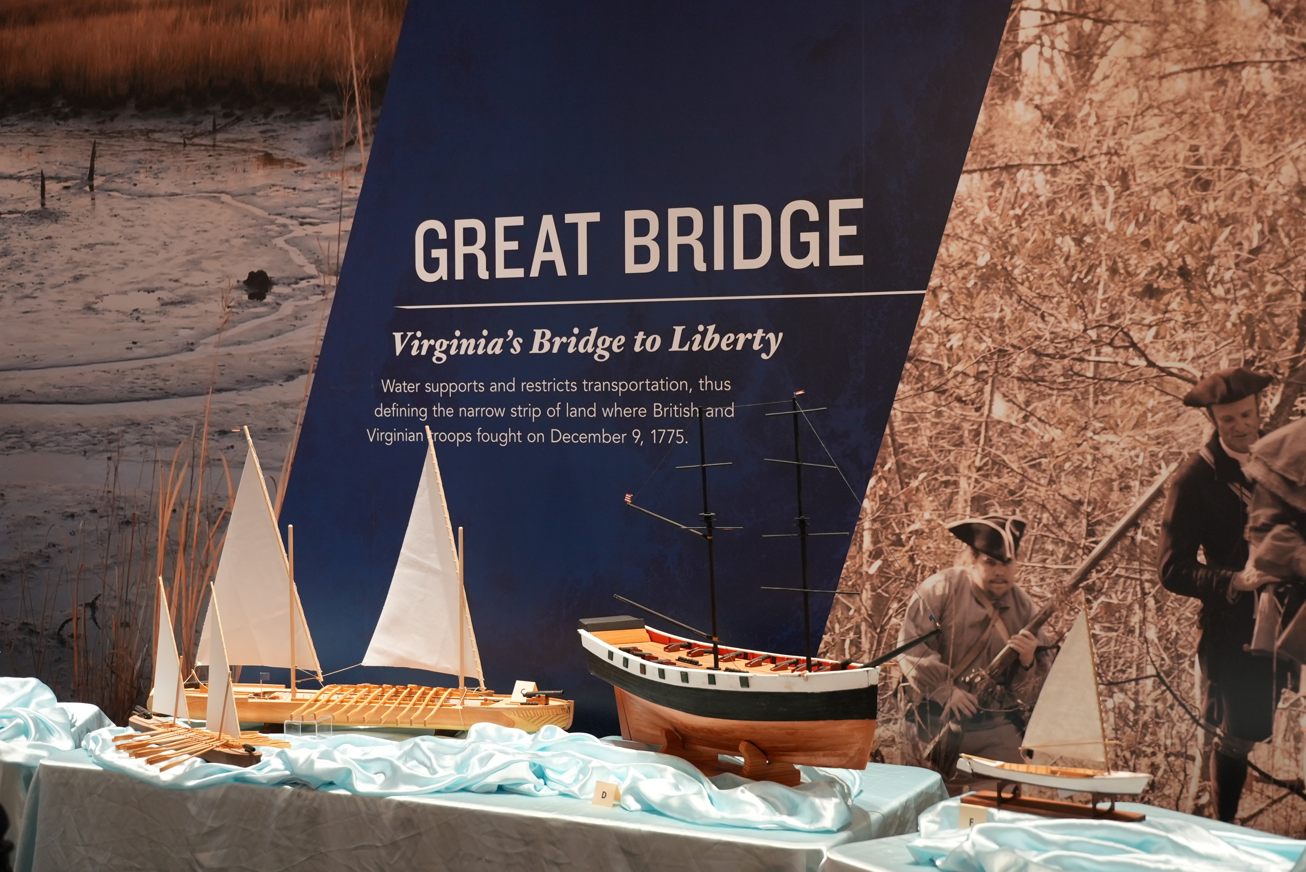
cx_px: 653
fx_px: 1779
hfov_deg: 40.3
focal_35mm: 49
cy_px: 436
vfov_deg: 27.6
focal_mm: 49
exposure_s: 1/160
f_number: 4
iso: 1600
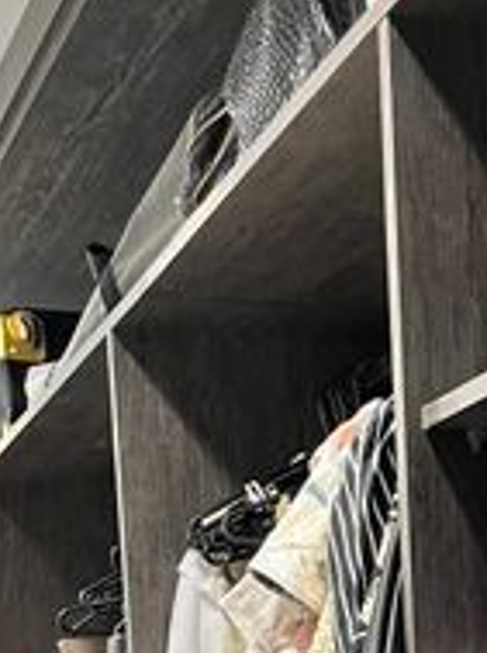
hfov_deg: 15.9
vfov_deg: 18.2
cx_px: 387
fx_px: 1732
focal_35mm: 92
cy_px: 1062
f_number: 1.6
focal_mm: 5.1
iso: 250
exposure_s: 1/60
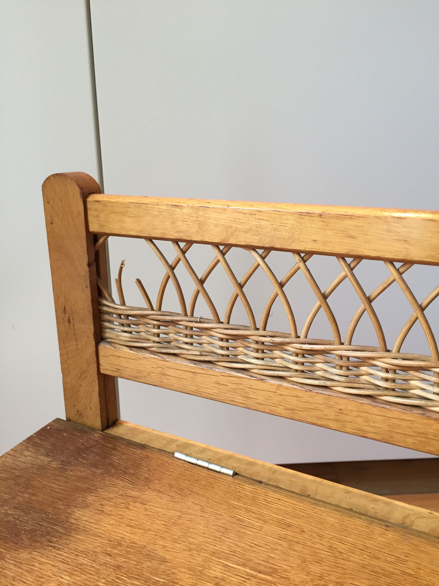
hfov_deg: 48.2
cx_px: 220
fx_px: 490
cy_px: 293
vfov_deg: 61.7
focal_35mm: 29
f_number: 2.2
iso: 50
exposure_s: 1/33
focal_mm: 4.15
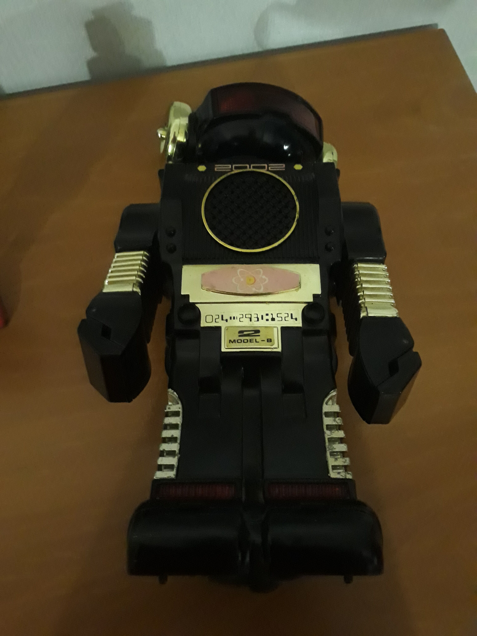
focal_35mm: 27
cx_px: 238
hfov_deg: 51.4
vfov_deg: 65.3
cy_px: 318
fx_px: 496
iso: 800
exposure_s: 1/10
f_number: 1.9
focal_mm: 3.6
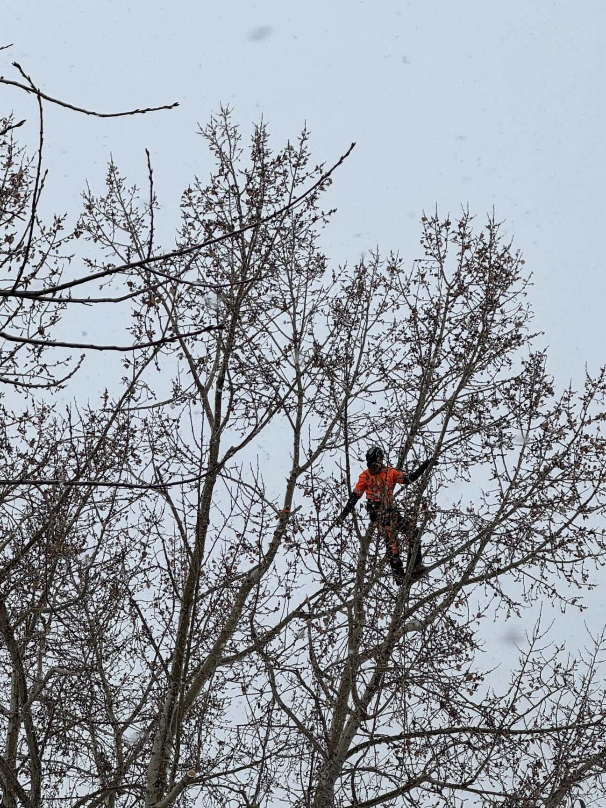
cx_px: 307
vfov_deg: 17.3
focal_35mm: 114
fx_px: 2661
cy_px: 403
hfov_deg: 13.0
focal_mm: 9
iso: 25
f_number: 2.8
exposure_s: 1/847
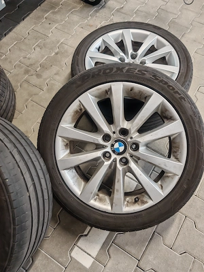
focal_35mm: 27
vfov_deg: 65.3
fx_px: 212
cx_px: 102
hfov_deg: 51.4
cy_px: 136
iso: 160
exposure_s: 1/50
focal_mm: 6.83
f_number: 1.4
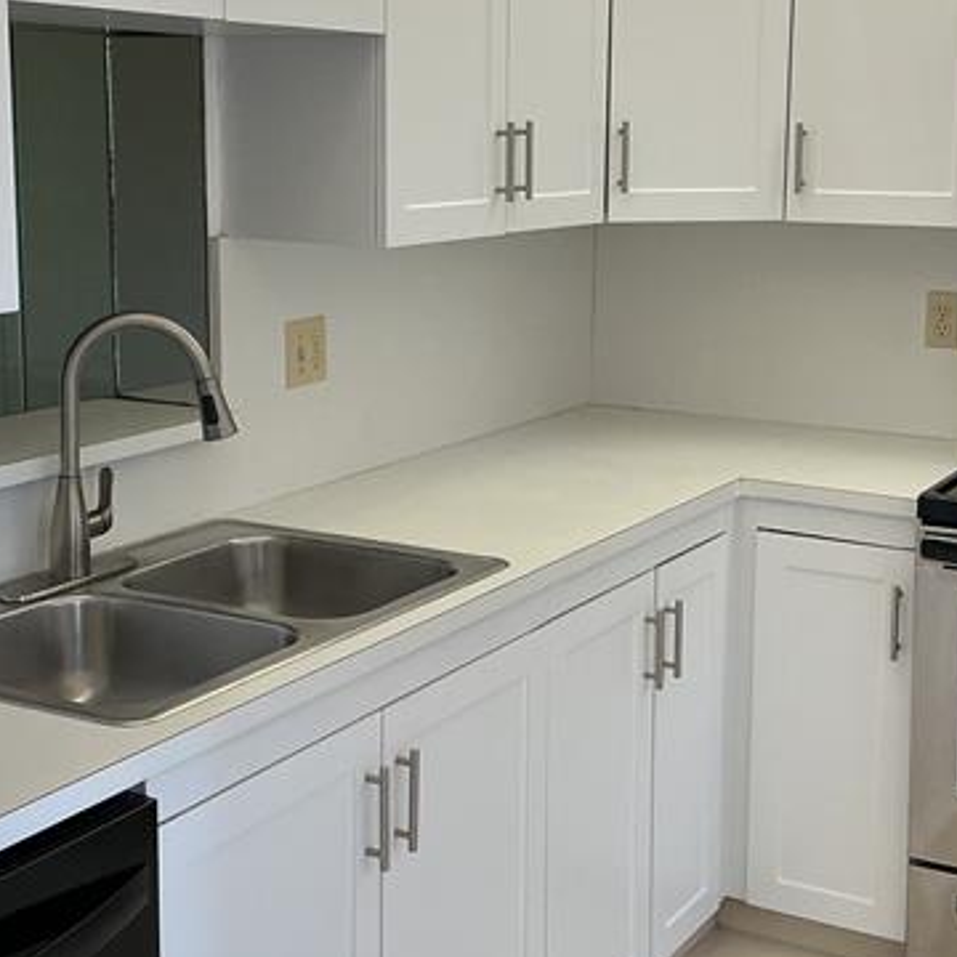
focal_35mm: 57
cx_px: 484
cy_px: 388
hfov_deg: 30.0
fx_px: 1783
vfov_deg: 30.0
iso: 64
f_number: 1.8
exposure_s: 1/120
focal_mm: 3
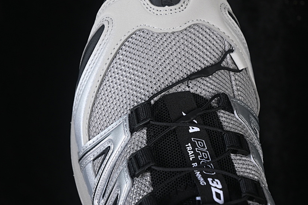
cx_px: 172
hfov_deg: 20.8
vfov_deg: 13.9
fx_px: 838
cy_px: 79
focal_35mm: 98
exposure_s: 1/60
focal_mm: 50
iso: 160
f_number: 6.3
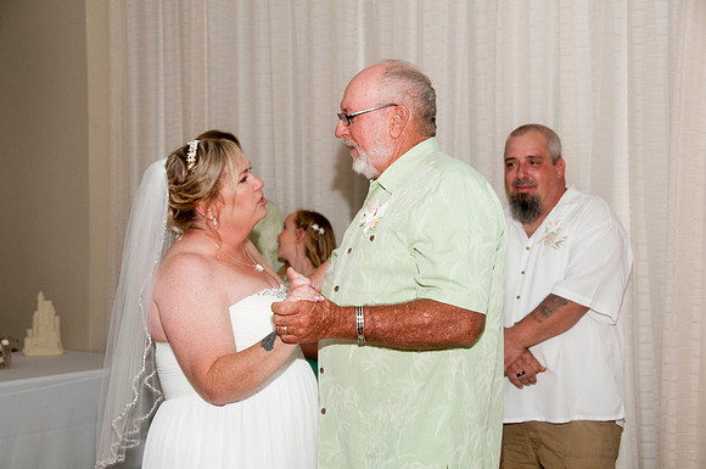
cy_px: 234
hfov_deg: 30.6
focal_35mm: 66
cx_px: 353
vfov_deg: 20.6
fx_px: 1293
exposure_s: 1/250
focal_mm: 44
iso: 400
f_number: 5.6
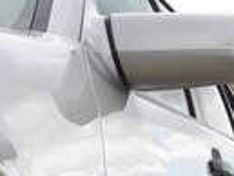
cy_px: 298
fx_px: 934
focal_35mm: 138
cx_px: -250
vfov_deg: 10.3
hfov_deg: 12.4
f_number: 1.9
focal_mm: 3.6
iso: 40
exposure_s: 1/608
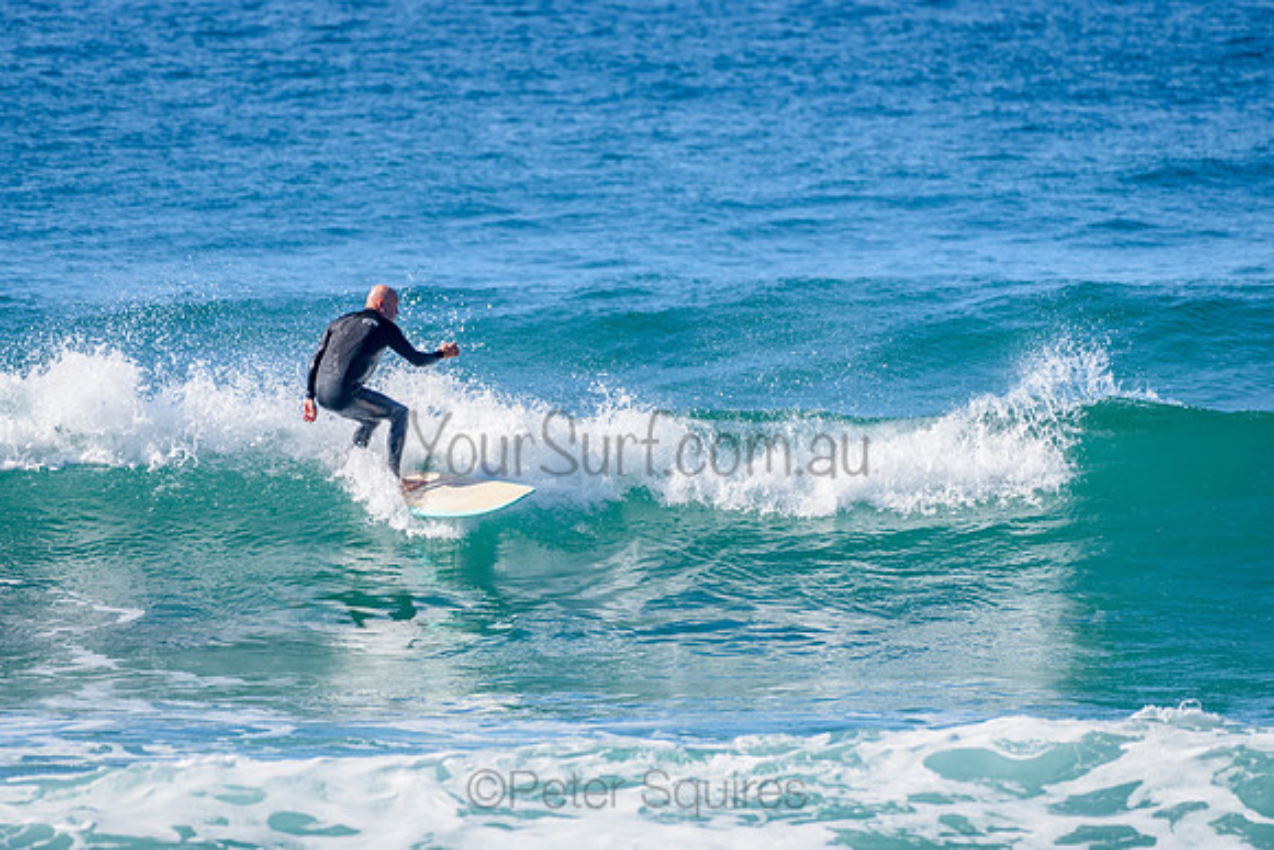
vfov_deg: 2.2
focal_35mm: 613
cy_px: 414
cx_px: 555
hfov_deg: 3.4
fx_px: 21707
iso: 200
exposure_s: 1/2000
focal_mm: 500
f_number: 5.6
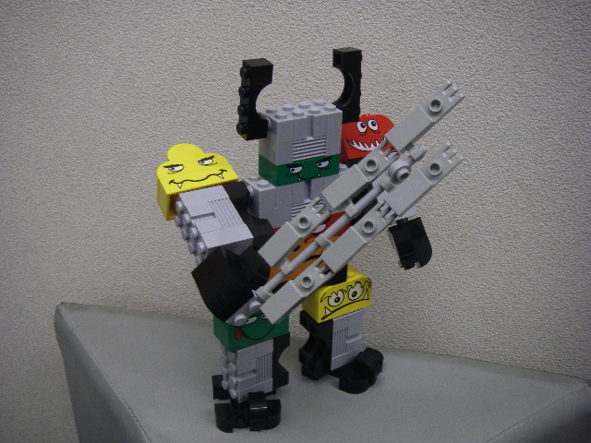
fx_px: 649
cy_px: 222
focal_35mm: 38
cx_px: 296
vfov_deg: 37.7
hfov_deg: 49.0
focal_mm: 6.3
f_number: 3.3
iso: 160
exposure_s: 1/20
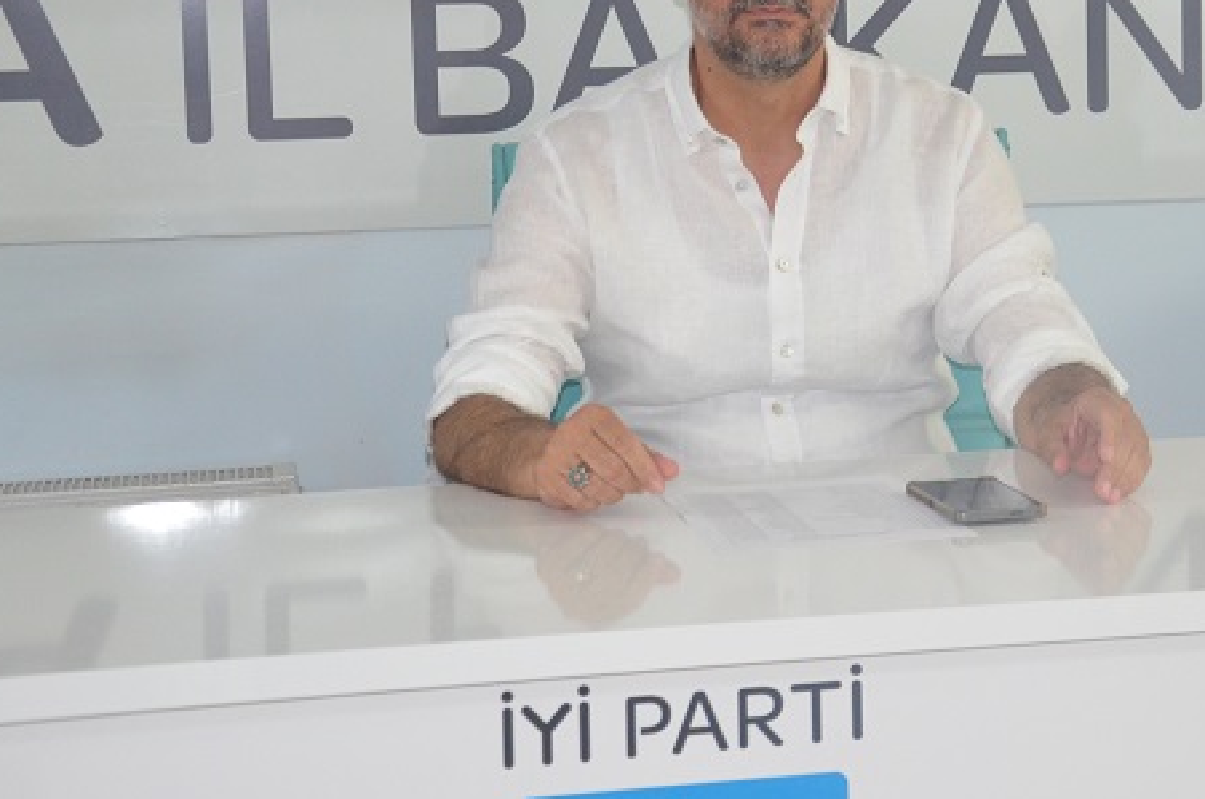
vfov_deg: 13.4
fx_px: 3375
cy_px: 167
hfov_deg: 20.1
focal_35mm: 101
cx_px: 922
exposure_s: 1/60
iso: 1600
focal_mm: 38
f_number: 5.6
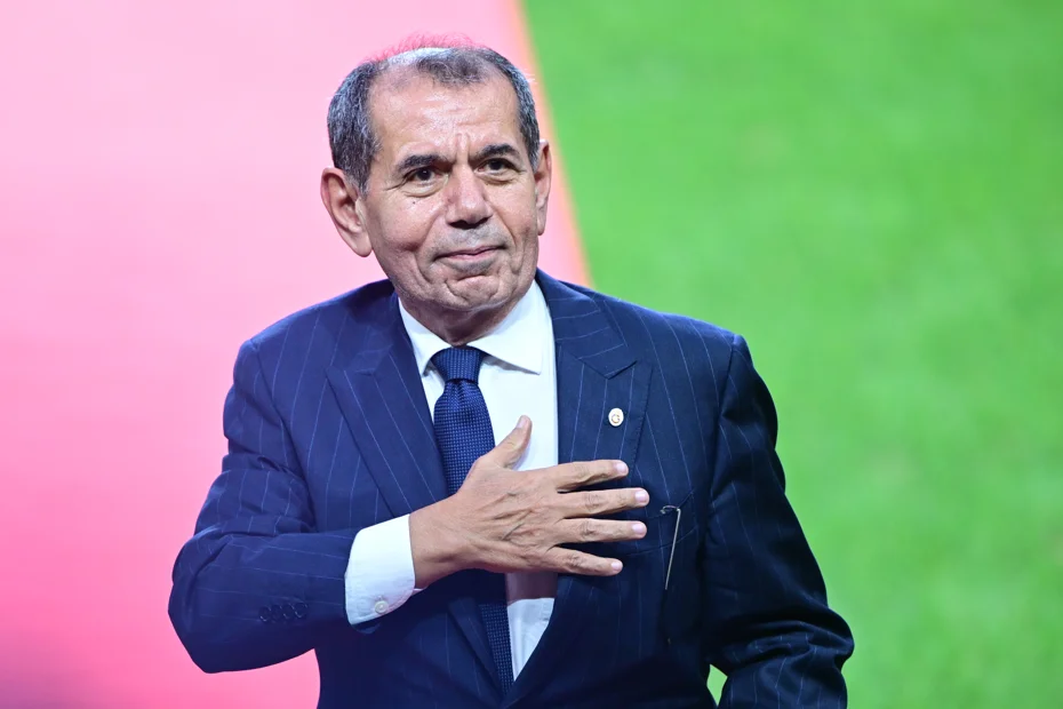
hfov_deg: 5.2
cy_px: 354
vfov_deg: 3.4
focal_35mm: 400
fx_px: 11810
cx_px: 532
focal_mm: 400
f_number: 2.8
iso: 2000
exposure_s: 1/640
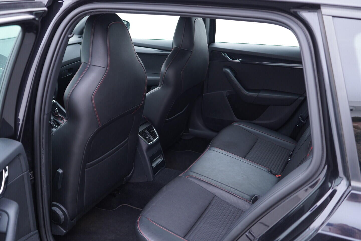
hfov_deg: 53.1
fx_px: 361
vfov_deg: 36.9
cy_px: 120
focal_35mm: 36
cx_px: 180
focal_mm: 24
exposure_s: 1/40
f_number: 2.8
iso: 250
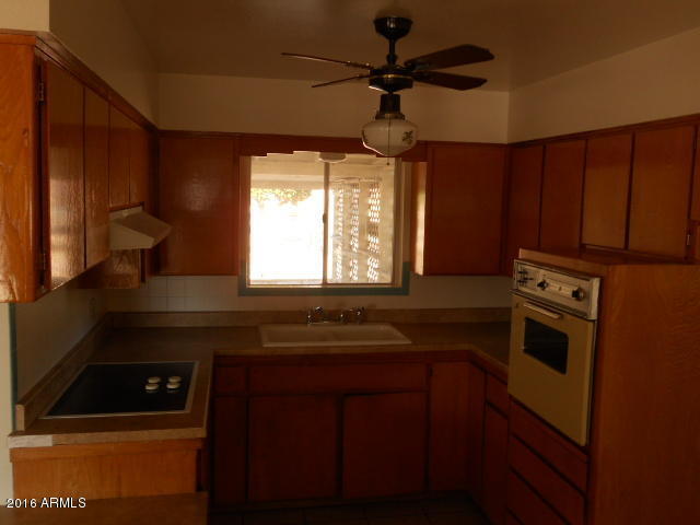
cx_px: 350
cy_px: 262
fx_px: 647
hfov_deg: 56.8
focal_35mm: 32
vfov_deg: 44.2
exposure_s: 1/40
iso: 80
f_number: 3.5
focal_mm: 5.8
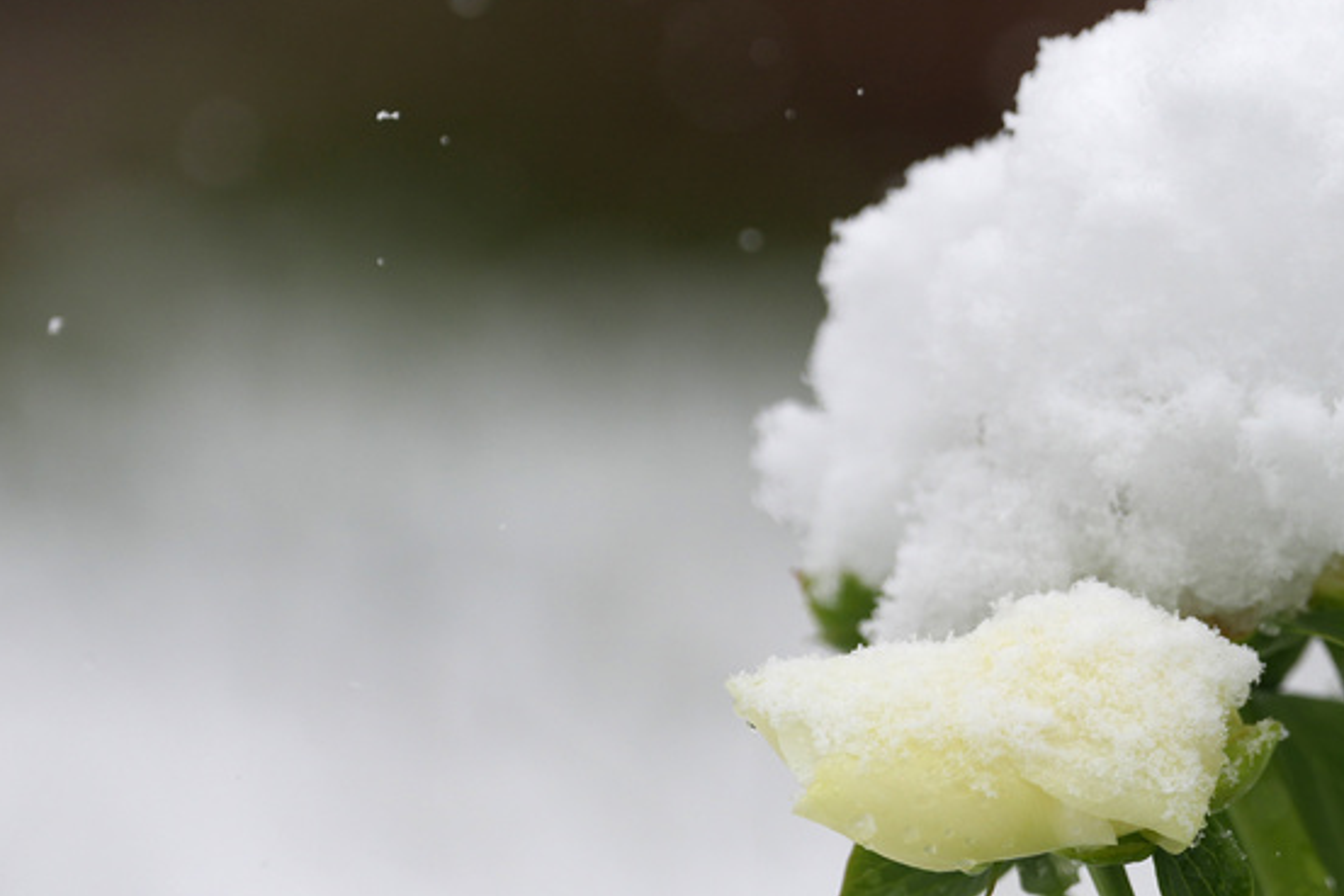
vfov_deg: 2.6
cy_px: 656
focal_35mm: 529
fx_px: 19753
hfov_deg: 3.9
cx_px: 1118
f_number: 3.2
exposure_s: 1/2500
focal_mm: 191
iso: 200
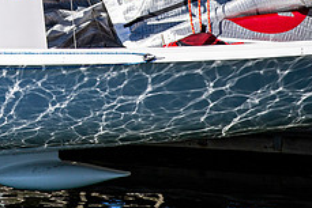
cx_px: -3
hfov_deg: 4.1
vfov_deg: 2.7
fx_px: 4388
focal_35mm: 506
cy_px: -29
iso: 320
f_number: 3.5
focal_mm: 200
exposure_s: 1/5000
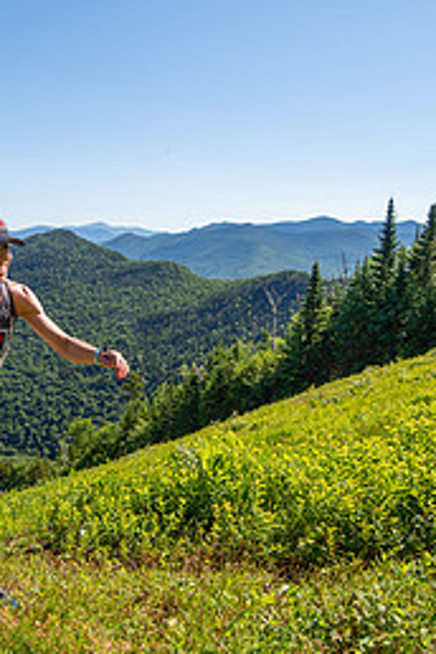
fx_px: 654
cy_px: 352
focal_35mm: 36
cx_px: 127
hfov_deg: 36.3
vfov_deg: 53.1
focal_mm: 16
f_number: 5
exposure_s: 1/500
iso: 100
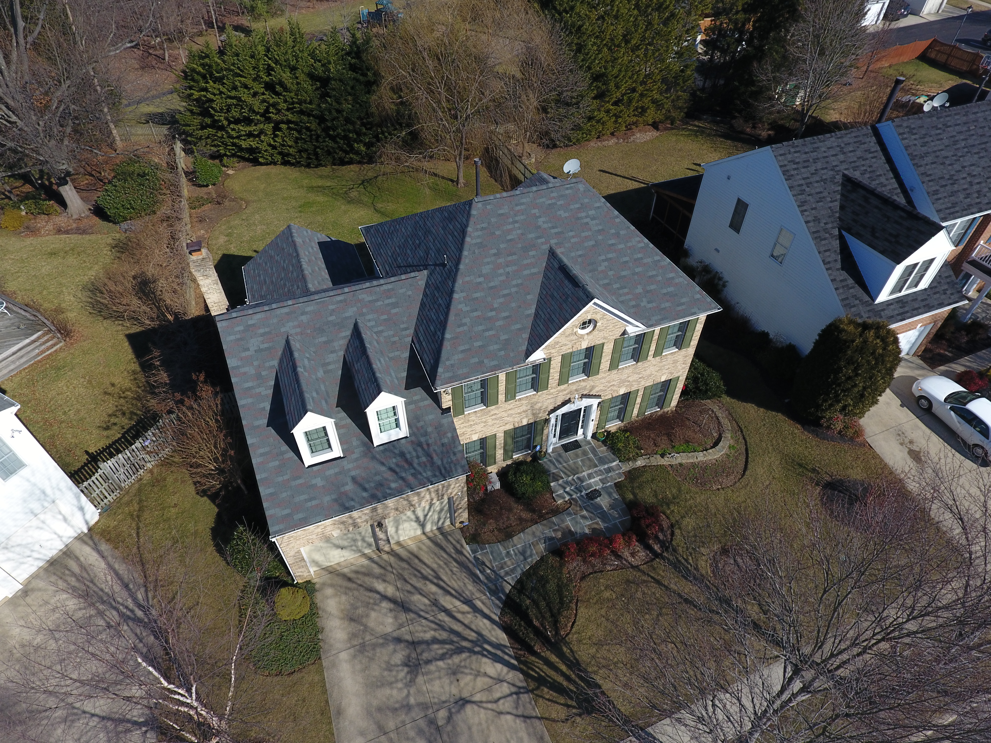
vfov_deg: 66.0
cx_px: 496
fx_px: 573
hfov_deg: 81.7
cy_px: 372
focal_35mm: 20
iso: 100
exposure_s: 1/1099
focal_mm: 3.61
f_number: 2.8
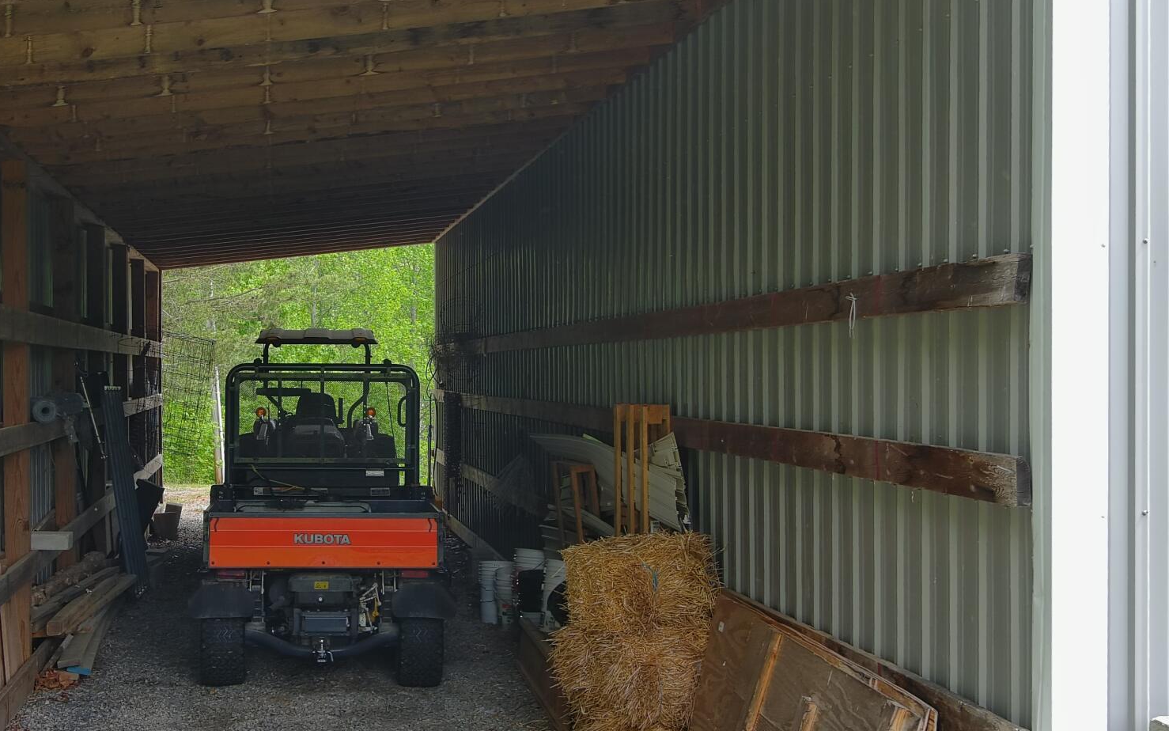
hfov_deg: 33.5
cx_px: 343
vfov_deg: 21.6
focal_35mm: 60
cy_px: 383
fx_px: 1912
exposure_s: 1/240
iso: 100
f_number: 2.8
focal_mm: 10.57
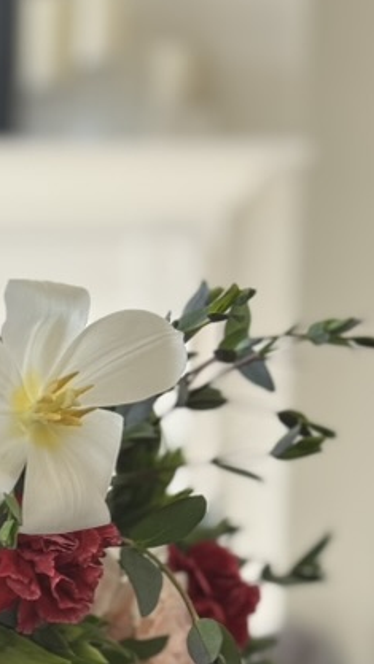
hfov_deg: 9.2
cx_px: -232
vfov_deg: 16.2
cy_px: 742
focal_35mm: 128
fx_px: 2258
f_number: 1.78
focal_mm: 6.76
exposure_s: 1/121
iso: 50
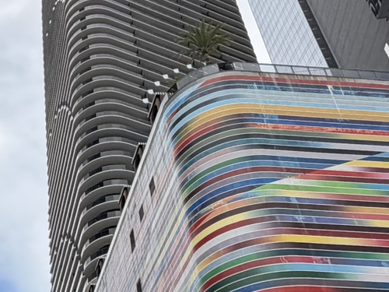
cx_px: 8
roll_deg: -0.9
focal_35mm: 56
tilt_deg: +36.6
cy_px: 213
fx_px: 629
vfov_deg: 25.8
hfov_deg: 31.9
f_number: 2.2
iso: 40
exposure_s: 1/770
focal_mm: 2.22
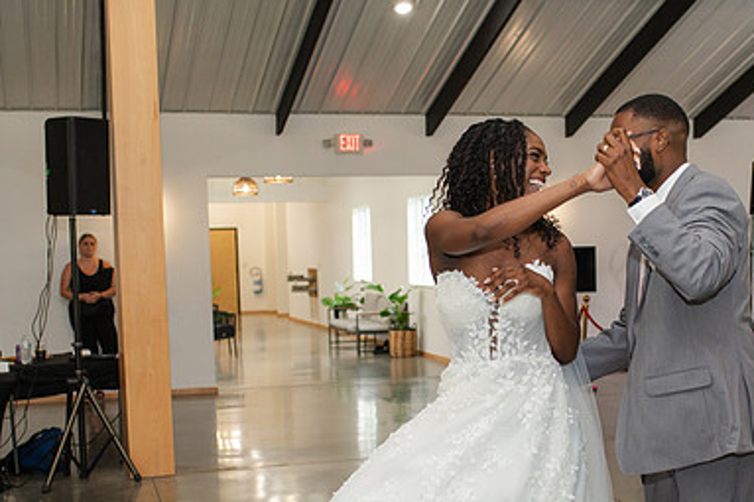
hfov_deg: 33.1
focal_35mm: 60
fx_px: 1256
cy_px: 362
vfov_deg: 22.4
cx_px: 507
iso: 800
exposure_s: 1/200
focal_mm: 35
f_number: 3.2
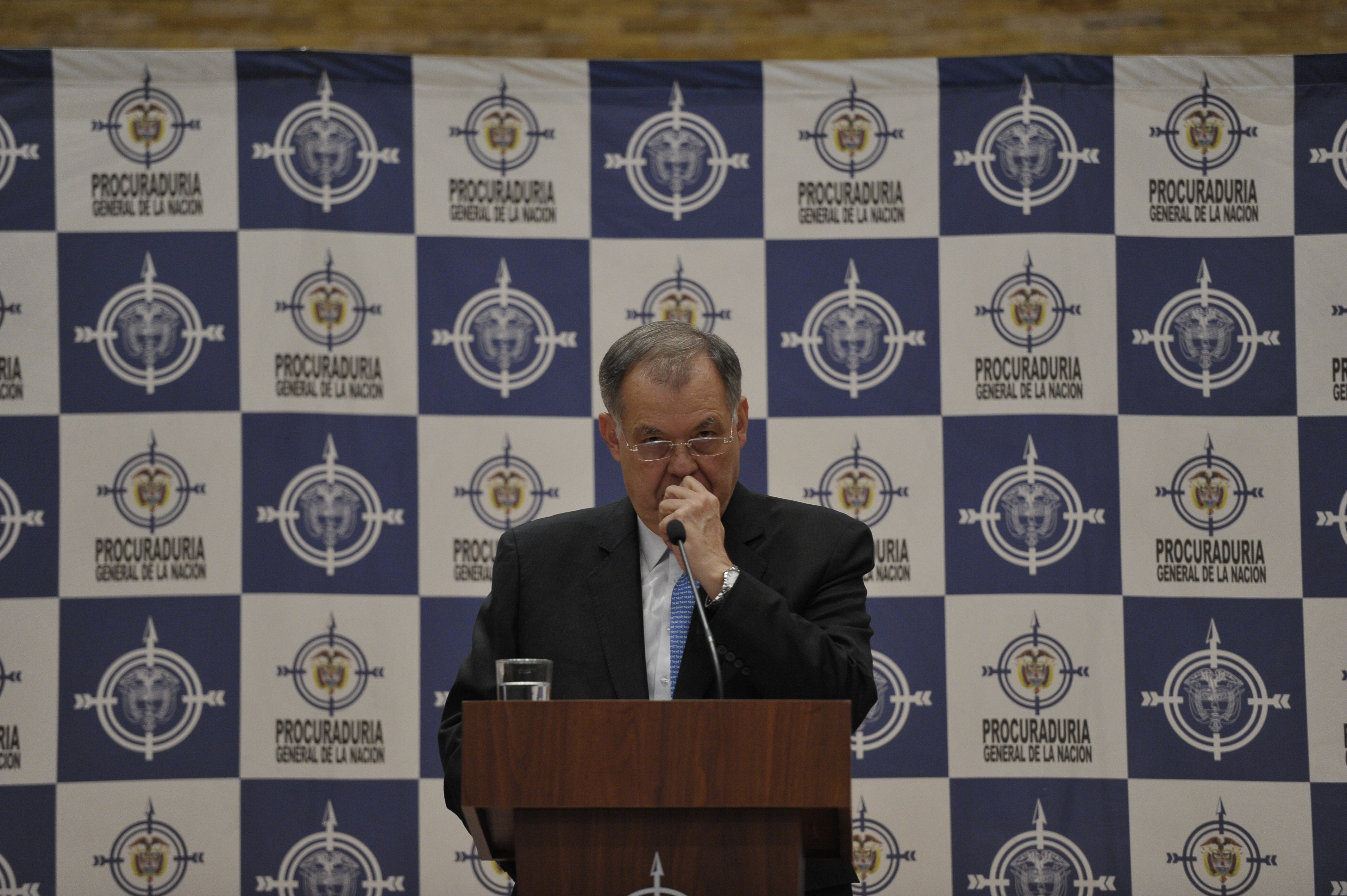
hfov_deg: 10.3
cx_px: 674
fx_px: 7478
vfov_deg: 6.9
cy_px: 448
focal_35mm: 200
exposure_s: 1/200
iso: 3200
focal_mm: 200
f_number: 2.8
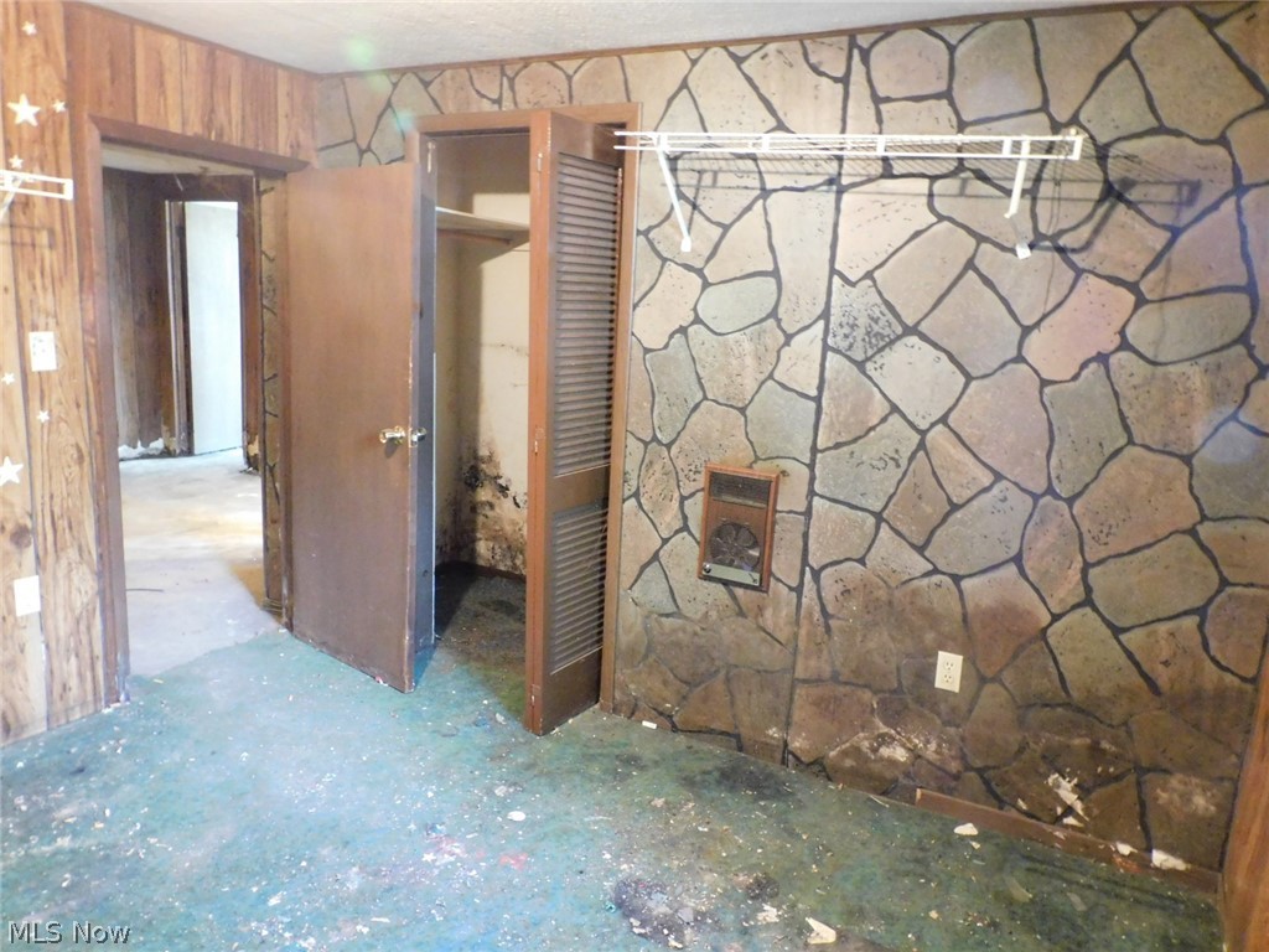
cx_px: 634
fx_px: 880
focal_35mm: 24
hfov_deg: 71.6
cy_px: 476
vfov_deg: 56.8
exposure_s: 1/2.5
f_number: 3.3
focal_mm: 4.3
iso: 800
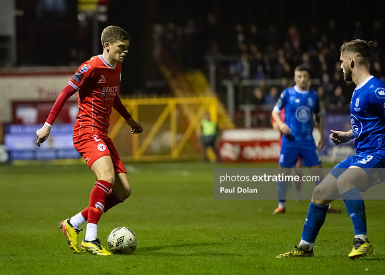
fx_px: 3303
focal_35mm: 302
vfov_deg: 4.8
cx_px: 91
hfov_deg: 6.7
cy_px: 145
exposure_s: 1/1250
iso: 8000
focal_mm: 200
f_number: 3.2
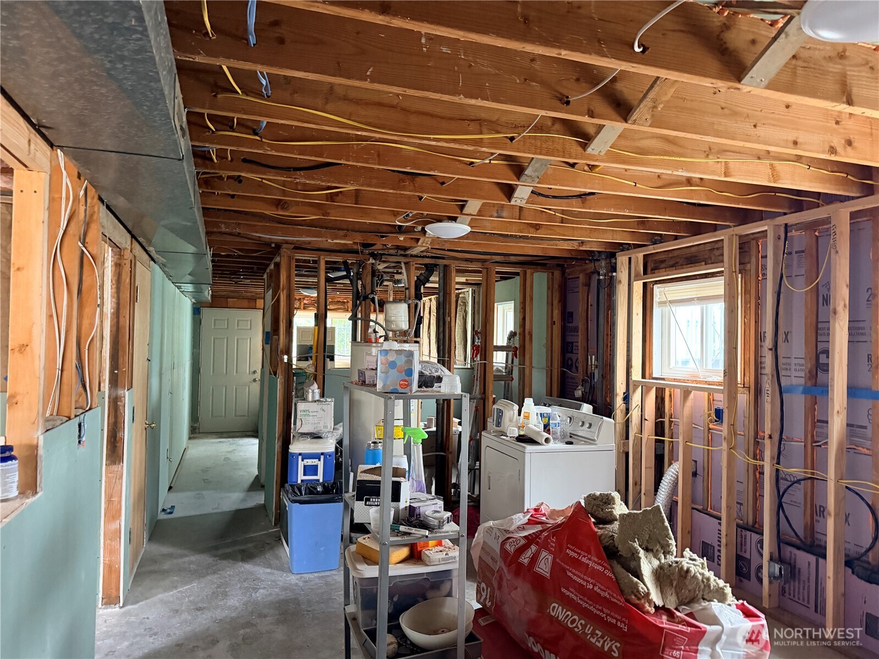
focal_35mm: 24
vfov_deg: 56.8
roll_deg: -0.3
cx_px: 440
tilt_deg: +0.1
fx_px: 609
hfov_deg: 71.6
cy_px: 330
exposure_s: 1/40
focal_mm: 6.76
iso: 800
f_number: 1.78
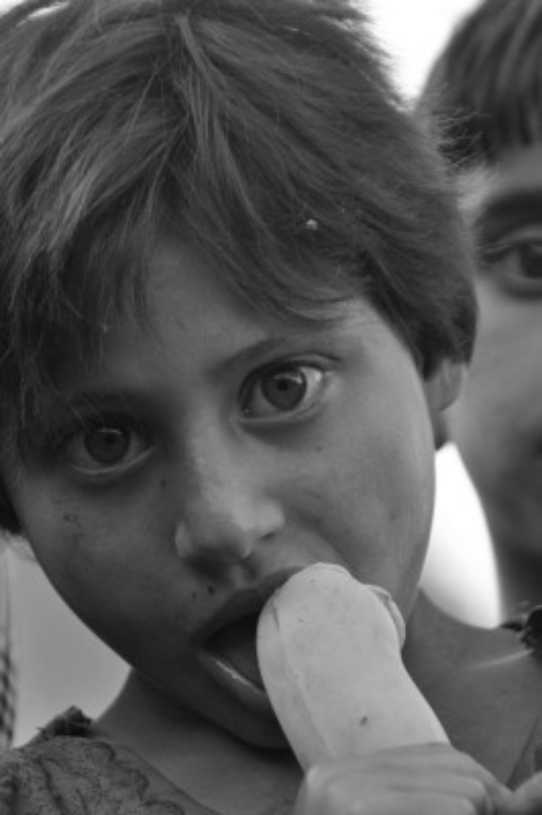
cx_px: 271
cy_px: 408
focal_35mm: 330
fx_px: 7465
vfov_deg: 6.2
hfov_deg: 4.2
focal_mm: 220
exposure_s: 1/400
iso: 1600
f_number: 6.3
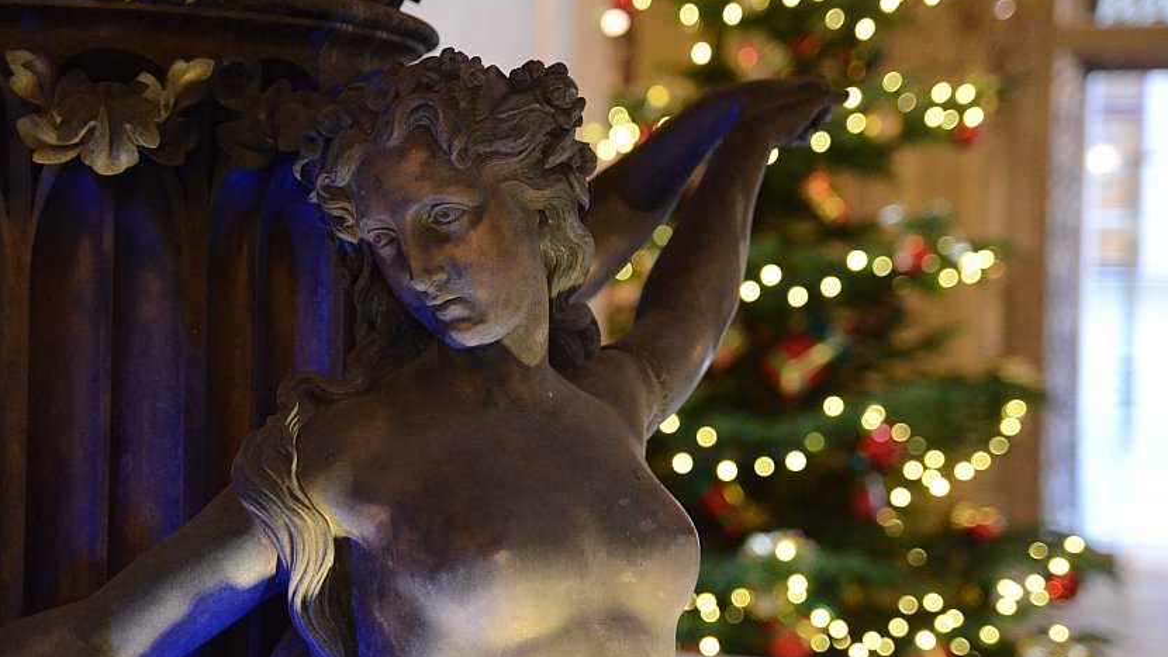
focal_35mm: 85
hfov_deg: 25.0
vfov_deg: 14.2
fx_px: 2633
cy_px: 338
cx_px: 564
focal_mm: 50
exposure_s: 1/100
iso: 3600
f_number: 2.8
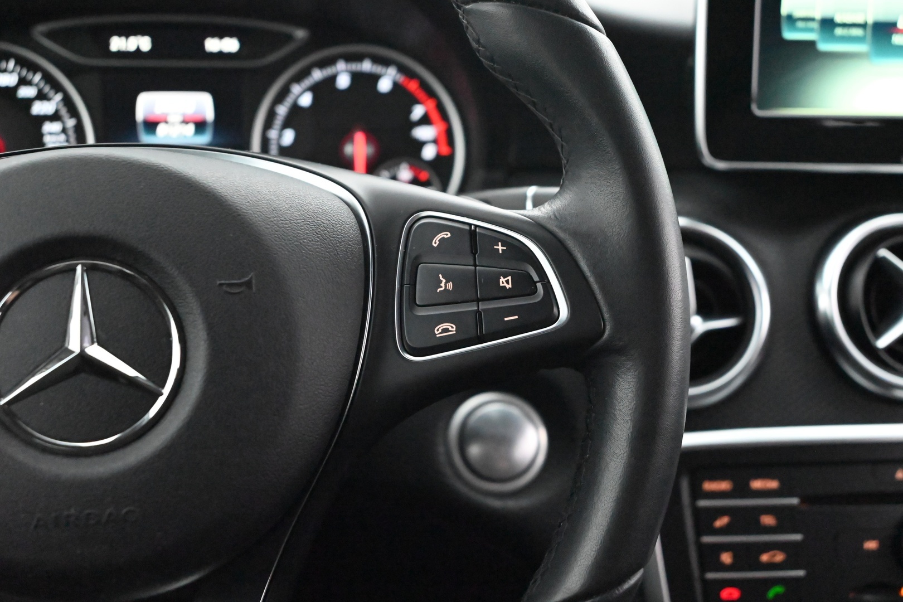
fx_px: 1254
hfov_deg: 39.6
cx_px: 452
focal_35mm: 50
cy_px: 301
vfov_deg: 27.0
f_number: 6.3
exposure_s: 1/60
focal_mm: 50
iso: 22800
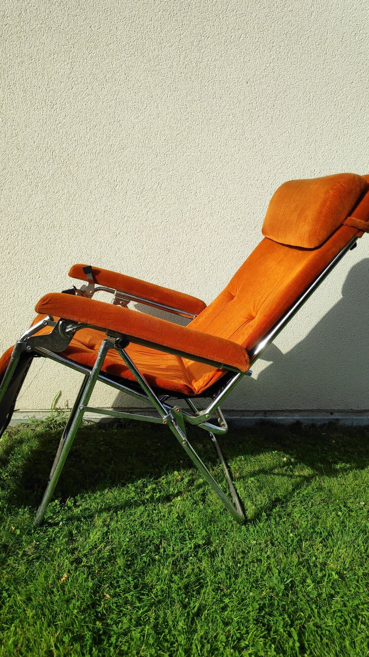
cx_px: 161
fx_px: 383
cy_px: 327
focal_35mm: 22
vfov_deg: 81.2
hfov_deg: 51.3
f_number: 1.9
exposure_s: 1/1591
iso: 100
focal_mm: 3.94
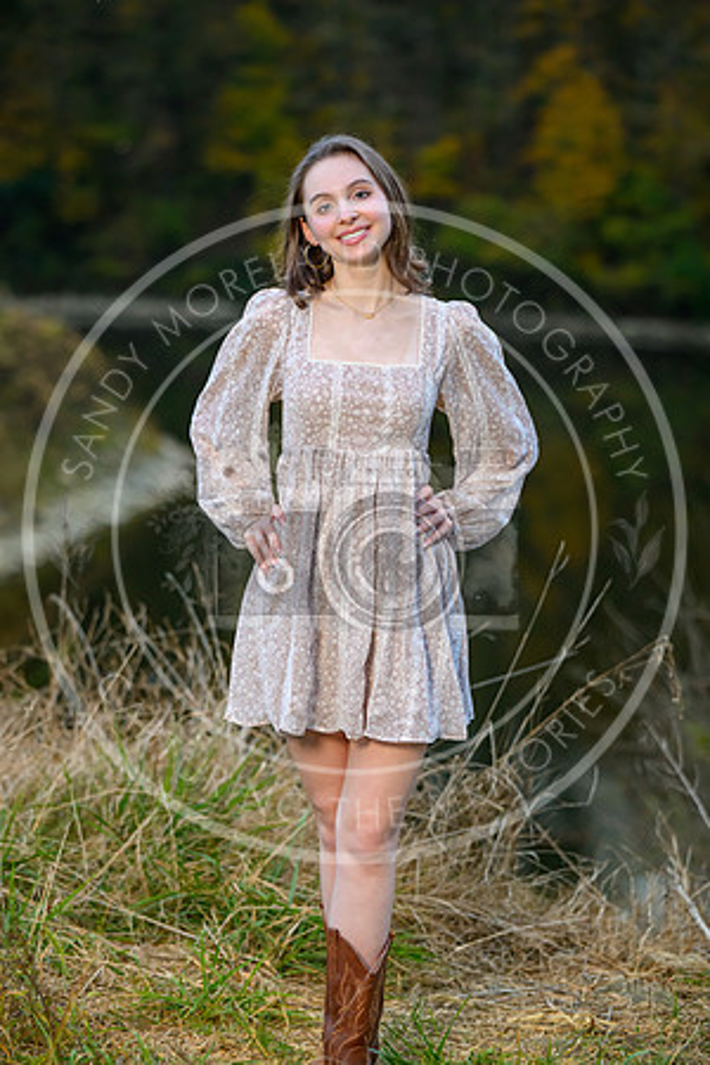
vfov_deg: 20.4
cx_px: 355
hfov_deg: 13.7
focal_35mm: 100
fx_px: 2958
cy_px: 532
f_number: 2.8
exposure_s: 1/160
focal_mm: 100
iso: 2500
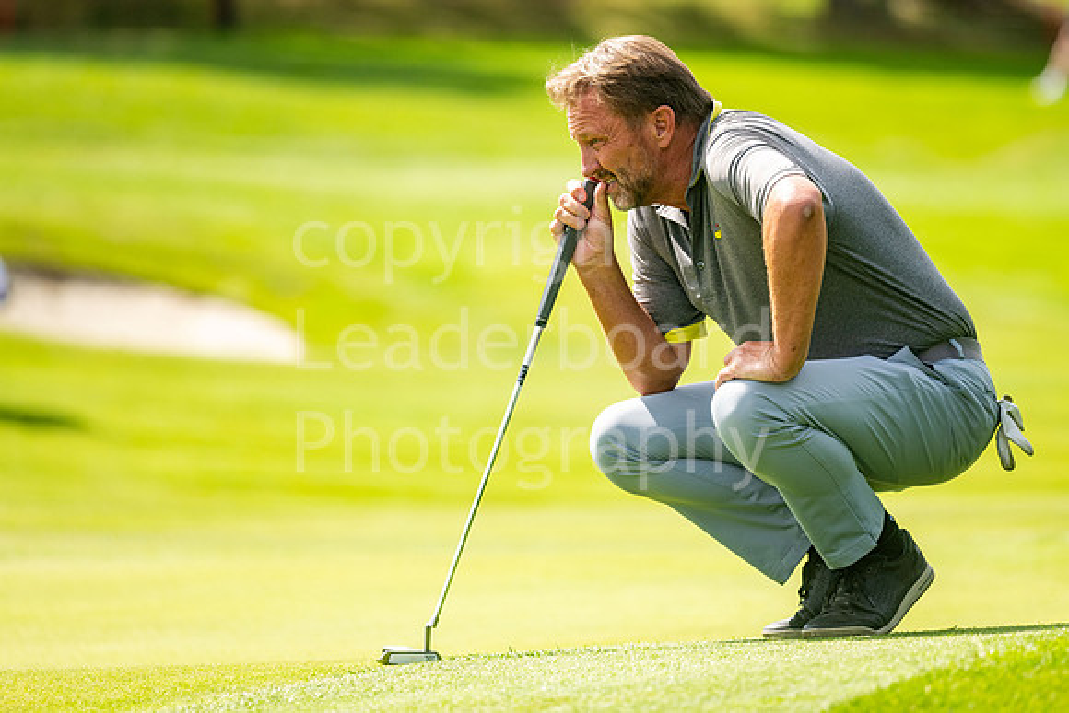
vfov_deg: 3.6
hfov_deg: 5.5
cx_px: 574
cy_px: 264
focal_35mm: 378
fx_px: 11223
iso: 250
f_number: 4.5
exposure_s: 1/1600
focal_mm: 300
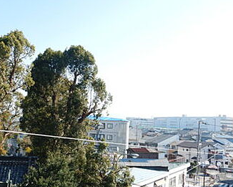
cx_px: 94
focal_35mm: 46
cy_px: 113
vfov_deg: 32.7
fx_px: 317
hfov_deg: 40.2
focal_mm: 4.3
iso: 125
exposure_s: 1/1000
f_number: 2.8
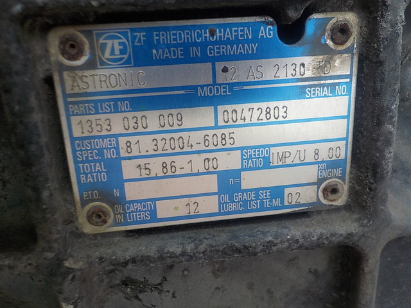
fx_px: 356
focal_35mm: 30
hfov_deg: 60.0
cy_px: 154
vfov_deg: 46.8
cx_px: 206
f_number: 3.3
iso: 125
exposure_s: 1/60
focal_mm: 4.1
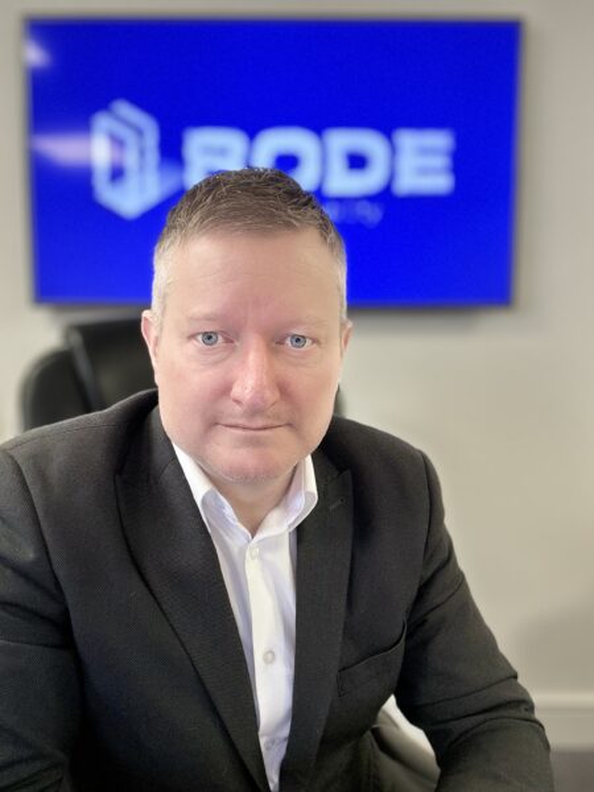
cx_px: 297
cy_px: 396
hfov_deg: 46.8
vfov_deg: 60.0
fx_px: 686
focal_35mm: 30
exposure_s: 1/50
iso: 160
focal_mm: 2.69
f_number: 1.9
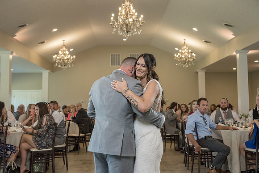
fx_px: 383
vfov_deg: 25.4
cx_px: 134
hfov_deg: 37.4
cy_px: 77
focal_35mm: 53
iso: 2000
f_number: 4
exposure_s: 1/250
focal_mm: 46
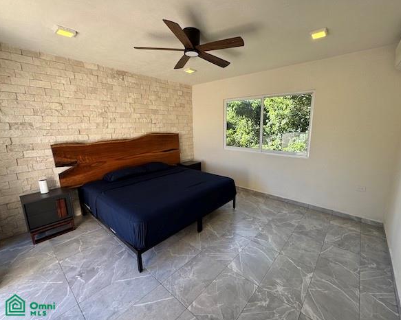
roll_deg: +0.0
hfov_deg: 96.6
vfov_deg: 84.0
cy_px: 159
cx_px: 217
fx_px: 178
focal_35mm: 15
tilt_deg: -11.2
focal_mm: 2.22
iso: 40
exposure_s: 1/158
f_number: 2.2
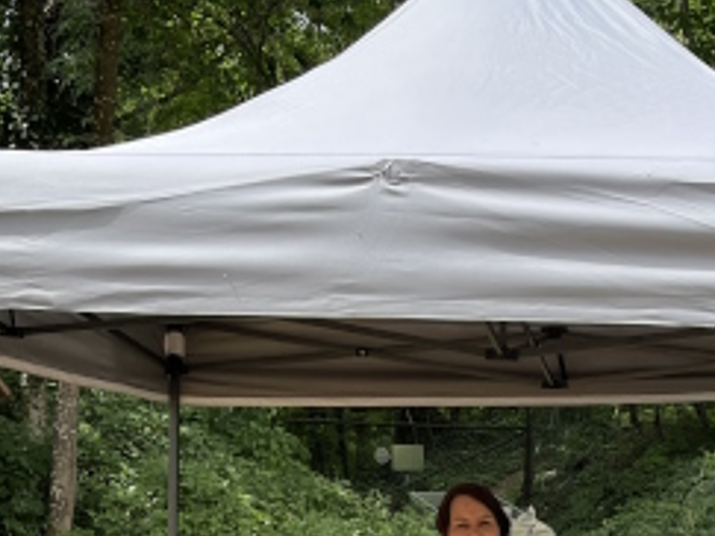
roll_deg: -2.1
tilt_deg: -6.4
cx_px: 524
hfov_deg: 25.7
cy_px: 714
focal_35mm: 75
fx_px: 1548
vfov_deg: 18.2
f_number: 1.6
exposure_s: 1/967
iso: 50
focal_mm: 5.1
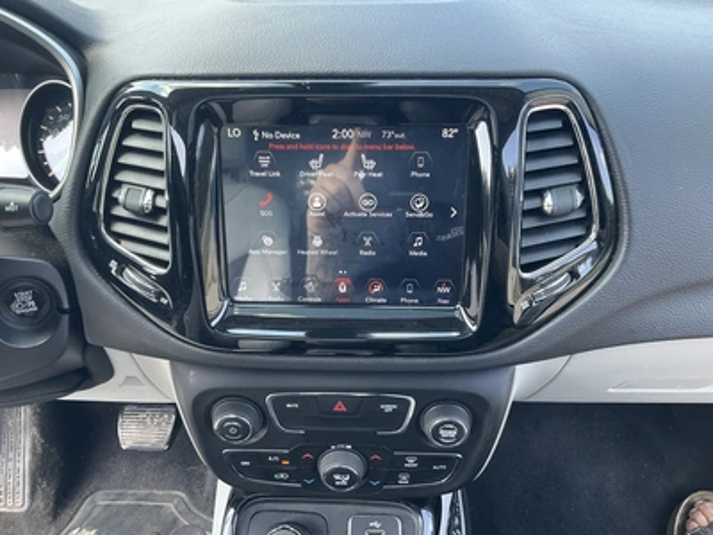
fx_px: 597
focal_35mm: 29
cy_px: 268
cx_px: 356
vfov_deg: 48.2
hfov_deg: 61.7
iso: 64
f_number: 1.8
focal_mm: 3
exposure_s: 1/116
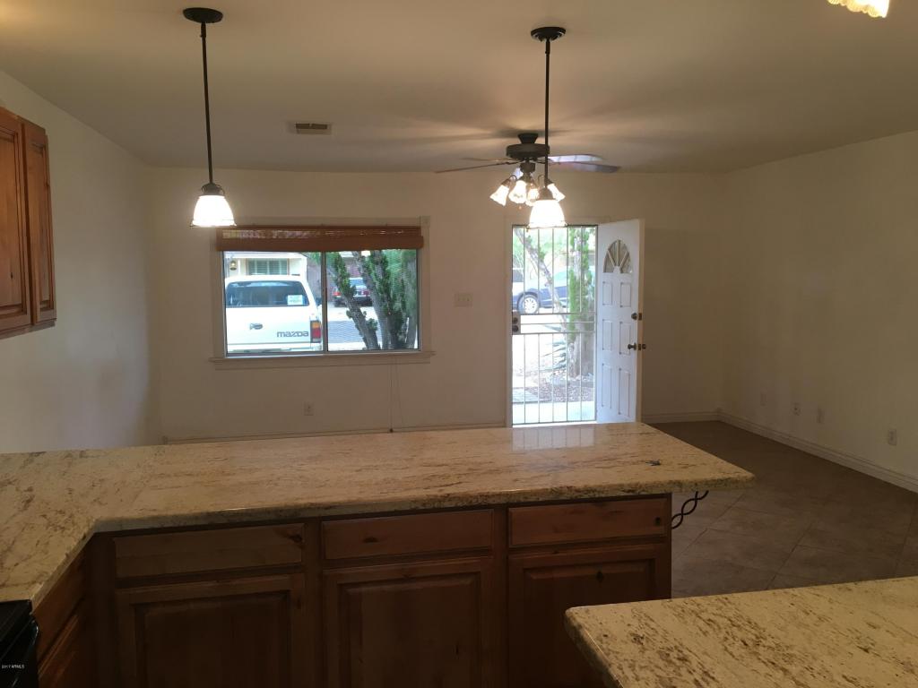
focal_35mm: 29
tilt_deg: -5.3
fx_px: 769
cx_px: 459
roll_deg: +0.6
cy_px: 344
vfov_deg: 48.2
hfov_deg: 61.7
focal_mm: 4.15
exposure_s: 1/30
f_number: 2.2
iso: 32
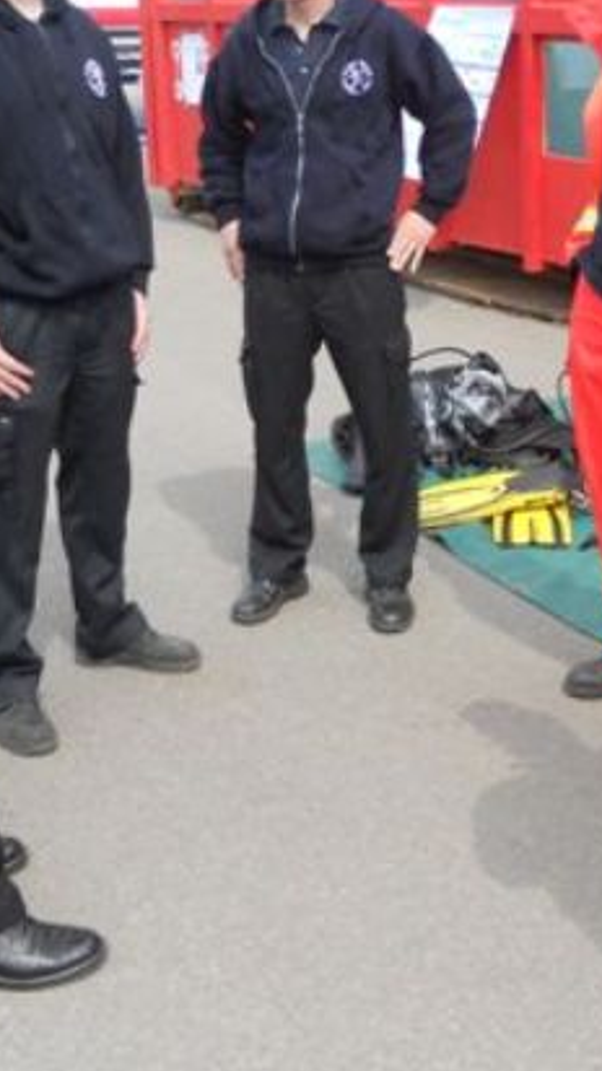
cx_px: 387
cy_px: 397
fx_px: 1619
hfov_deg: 21.0
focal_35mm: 57
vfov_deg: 36.4
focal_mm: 4.9
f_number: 3.2
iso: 80
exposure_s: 1/320
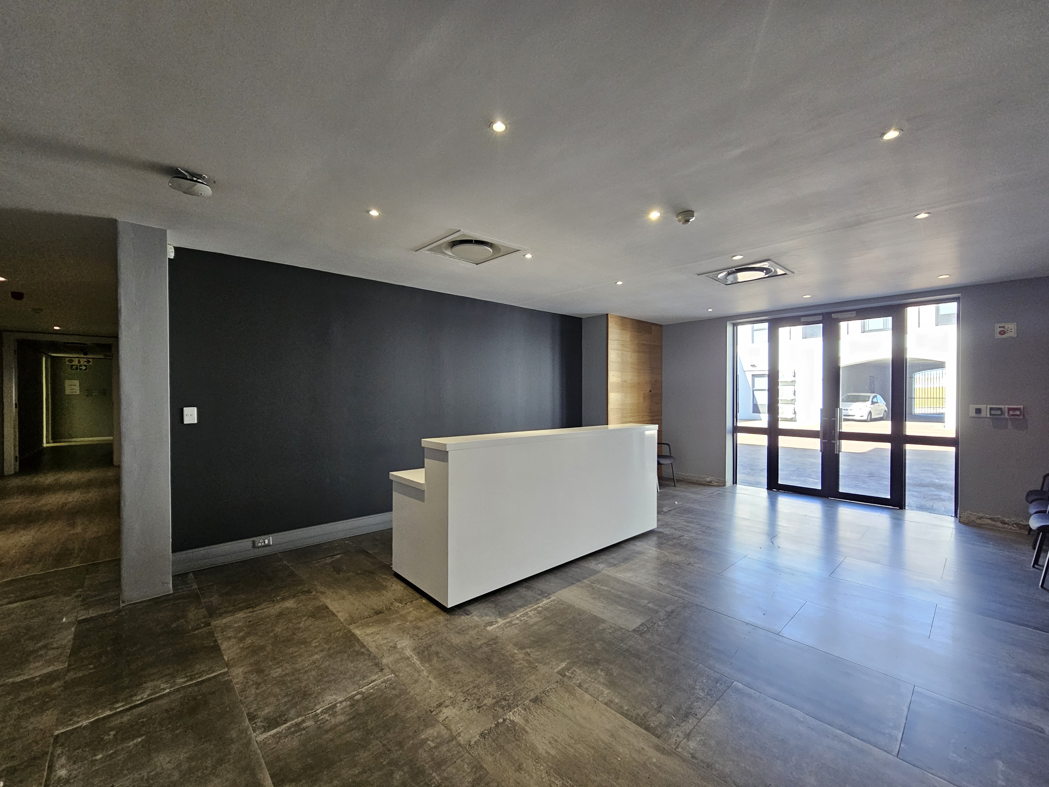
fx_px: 394
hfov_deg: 106.2
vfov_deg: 89.9
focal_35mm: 13
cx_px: 524
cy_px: 394
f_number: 2.2
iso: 320
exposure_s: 1/100
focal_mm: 2.2
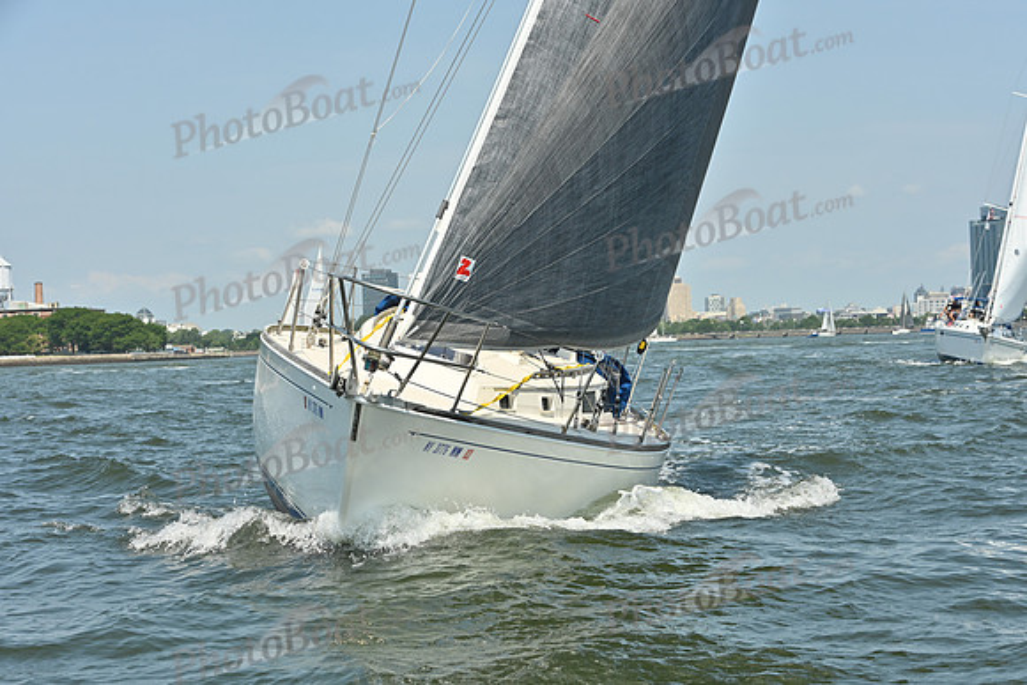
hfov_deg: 24.8
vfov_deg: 16.7
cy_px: 342
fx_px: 2340
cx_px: 514
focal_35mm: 82
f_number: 8
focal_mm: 82
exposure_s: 1/1250
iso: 320
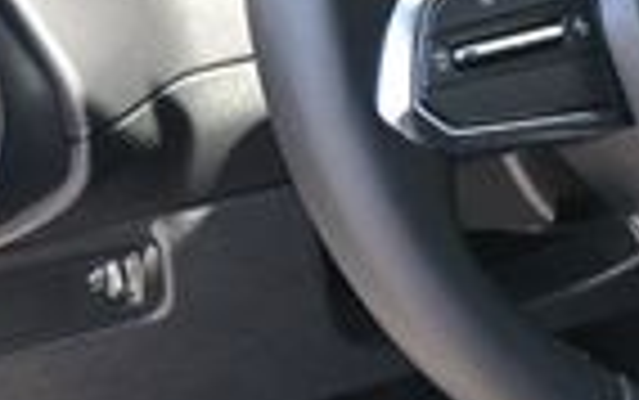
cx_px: 878
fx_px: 2338
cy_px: 207
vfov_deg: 9.8
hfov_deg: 14.7
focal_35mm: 134
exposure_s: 1/125
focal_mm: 19.5
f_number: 3.8
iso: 640
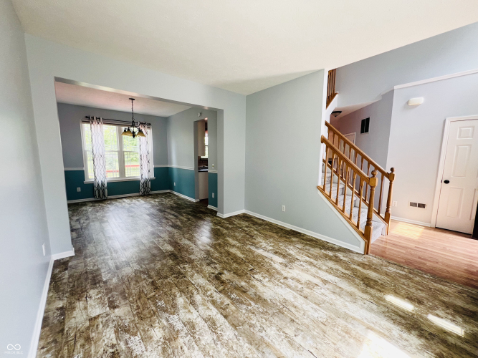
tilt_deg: -7.8
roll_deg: -0.9
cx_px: 239
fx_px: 179
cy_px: 179
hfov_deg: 106.2
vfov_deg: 89.9
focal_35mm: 13
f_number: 1.8
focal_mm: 1.57
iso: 64
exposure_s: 1/99
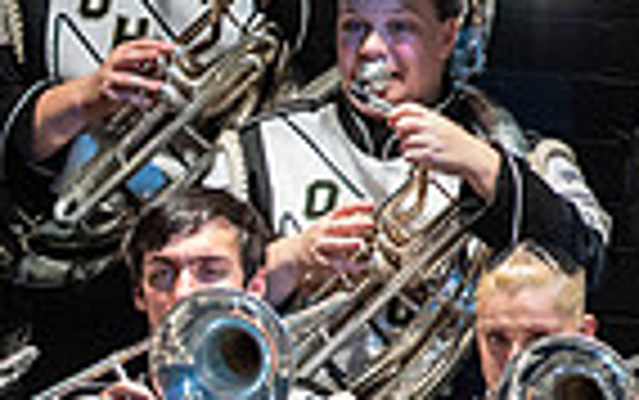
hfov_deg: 1.7
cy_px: 683
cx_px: -369
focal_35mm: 1244
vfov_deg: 1.1
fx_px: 21681
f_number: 5.6
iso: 5000
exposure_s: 1/400
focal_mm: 300
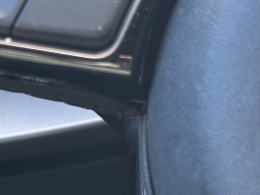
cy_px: 217
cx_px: -8
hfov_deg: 14.9
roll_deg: +3.1
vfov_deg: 11.2
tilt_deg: -25.0
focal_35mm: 130
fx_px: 976
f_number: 1.78
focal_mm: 6.86
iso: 160
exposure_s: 1/60
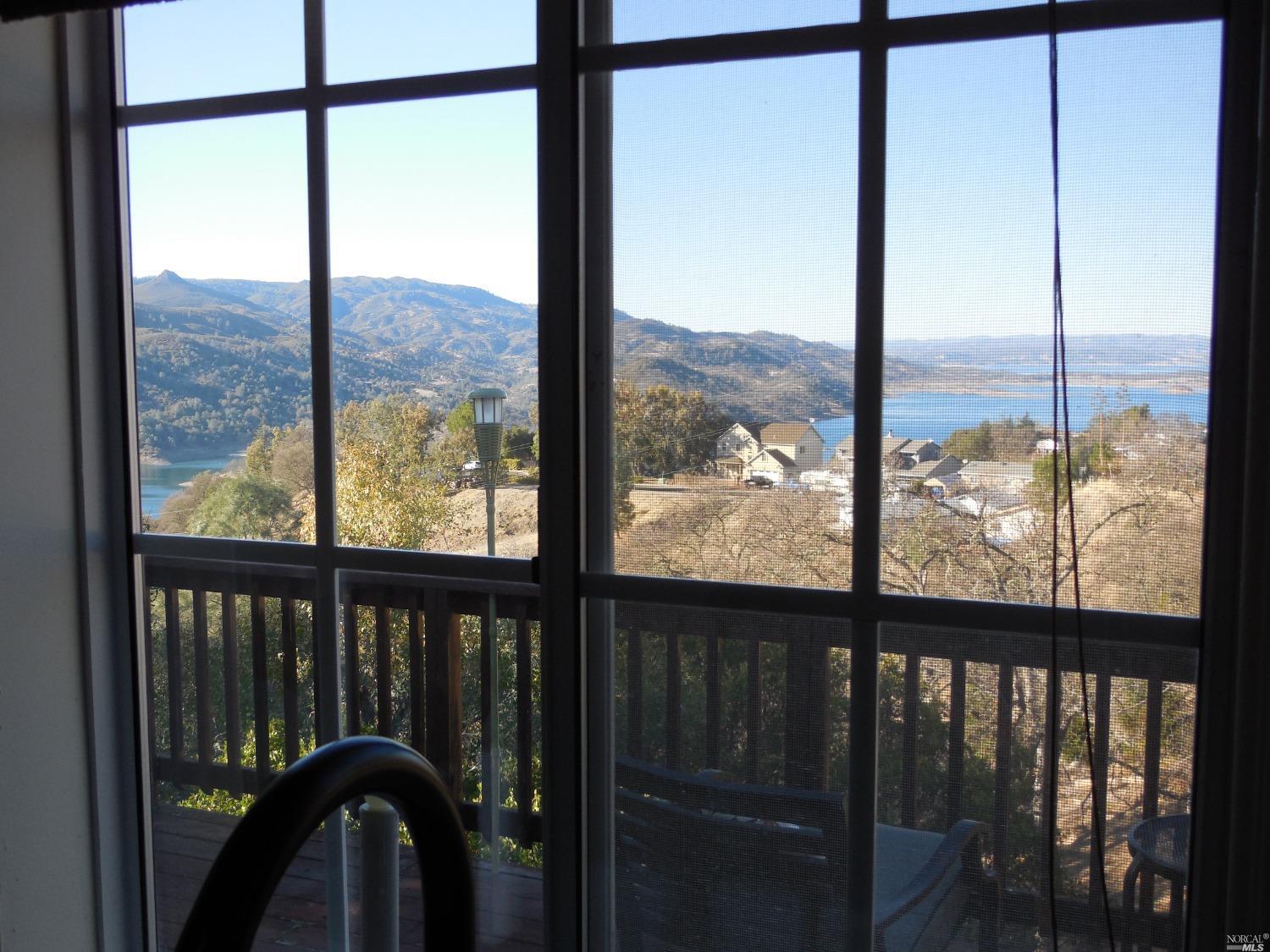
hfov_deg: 46.8
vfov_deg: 36.0
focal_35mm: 40
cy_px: 476
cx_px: 635
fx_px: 1468
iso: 125
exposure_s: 1/320
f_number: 3.6
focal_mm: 7.1
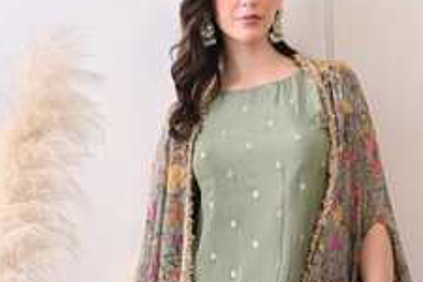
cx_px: 244
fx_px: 1892
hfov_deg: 12.8
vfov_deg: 8.4
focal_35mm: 161
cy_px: 383
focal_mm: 69
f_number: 7.1
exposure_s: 1/160
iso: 320
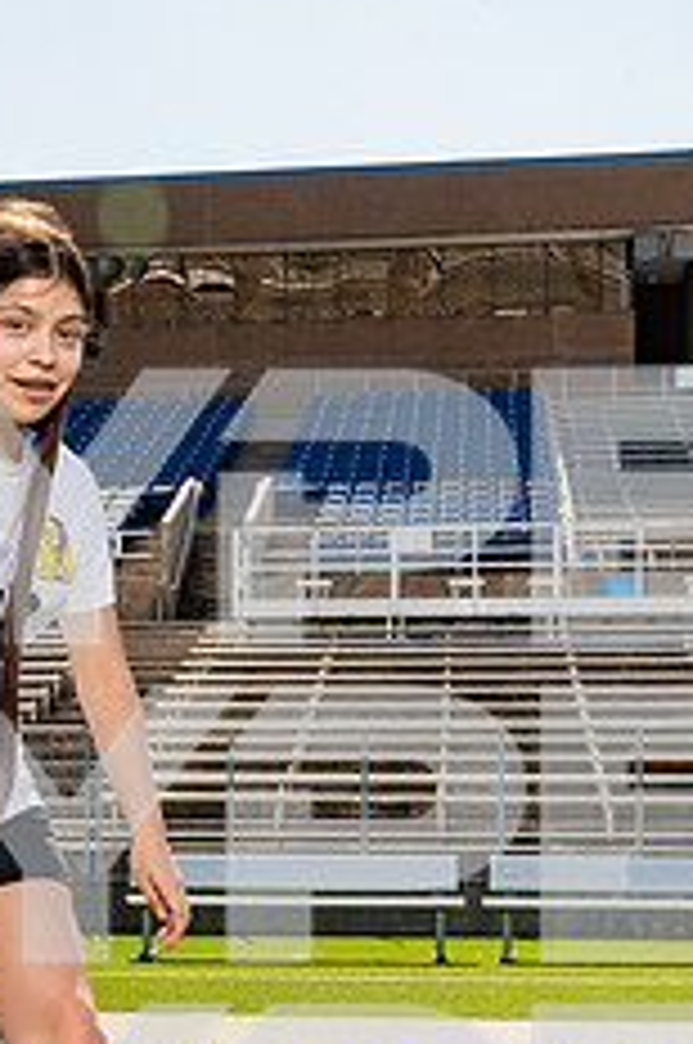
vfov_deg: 29.1
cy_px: 828
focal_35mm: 68
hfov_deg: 19.8
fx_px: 1969
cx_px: 176
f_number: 11
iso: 320
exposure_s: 1/250
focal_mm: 35
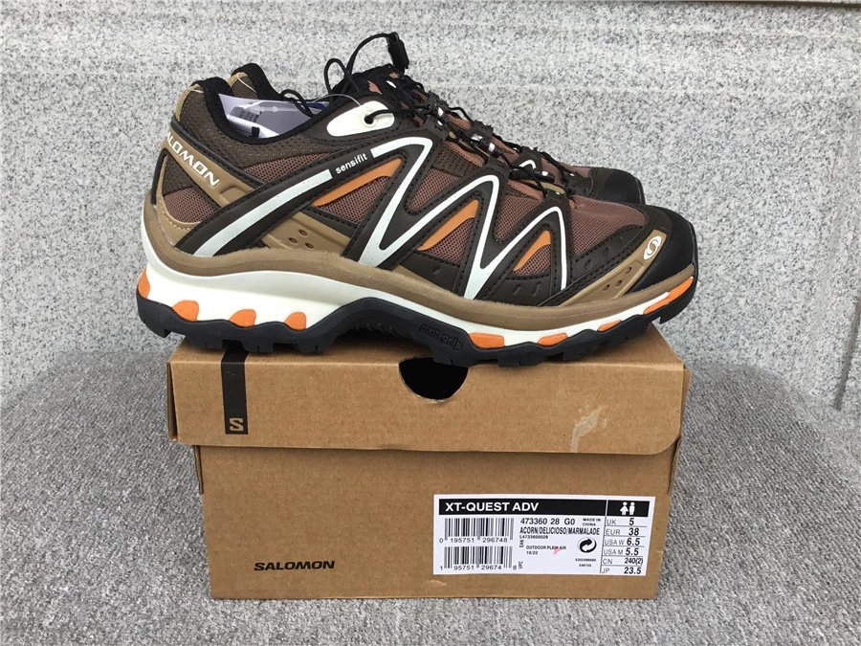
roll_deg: -1.9
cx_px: 430
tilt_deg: -20.3
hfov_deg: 58.4
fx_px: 771
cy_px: 323
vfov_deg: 45.4
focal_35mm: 31
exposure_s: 1/100
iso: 25
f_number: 2.4
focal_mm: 3.3
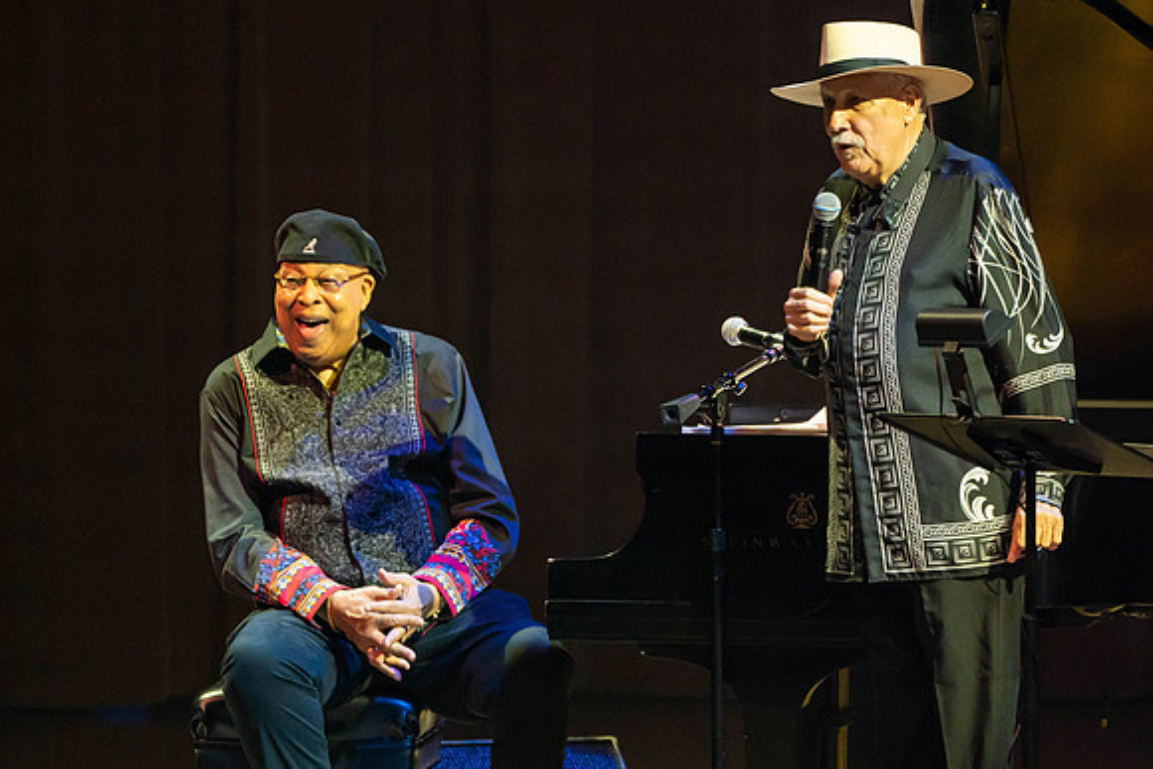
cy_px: 408
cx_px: 634
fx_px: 12965
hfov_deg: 5.1
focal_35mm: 405
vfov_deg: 3.4
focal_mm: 297
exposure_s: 1/250
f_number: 5.6
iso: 3200
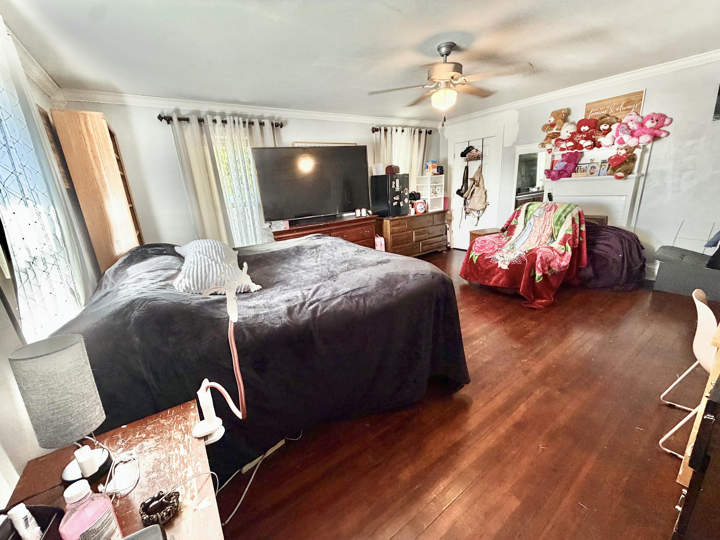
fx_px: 291
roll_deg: +4.2
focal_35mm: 14
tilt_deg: -15.9
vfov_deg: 85.7
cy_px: 270
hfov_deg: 102.1
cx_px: 360
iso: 320
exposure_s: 1/60
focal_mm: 2.22
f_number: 2.2
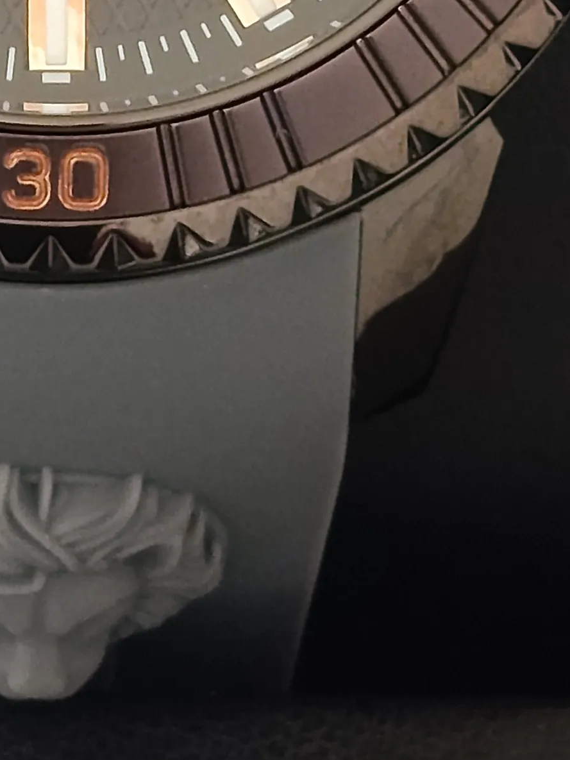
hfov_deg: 6.1
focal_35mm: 243
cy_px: -195
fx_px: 5334
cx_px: 27
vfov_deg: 8.1
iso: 949
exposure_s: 1/50
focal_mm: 5.24
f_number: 1.7
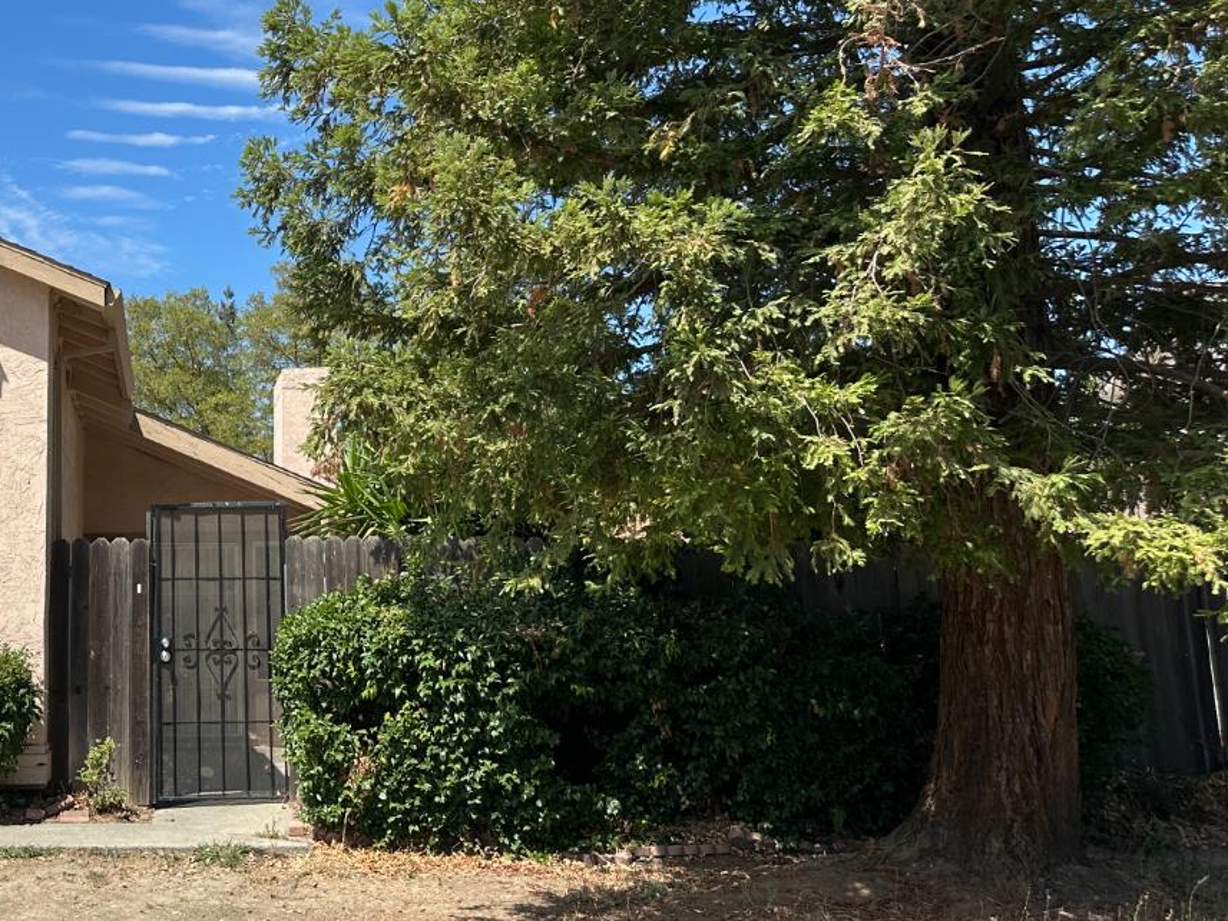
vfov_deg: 34.2
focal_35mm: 42
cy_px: 356
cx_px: 188
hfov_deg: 42.1
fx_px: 1490
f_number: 1.78
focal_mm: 6.86
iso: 80
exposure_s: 1/4762
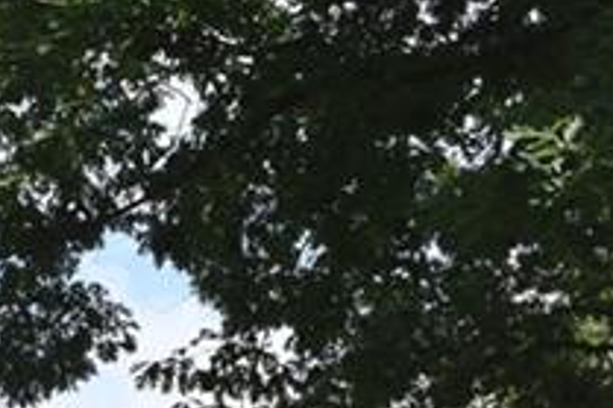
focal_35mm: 147
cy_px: 751
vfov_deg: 8.9
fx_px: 2501
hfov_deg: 12.3
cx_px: -622
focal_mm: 20
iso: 200
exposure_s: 1/400
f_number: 10
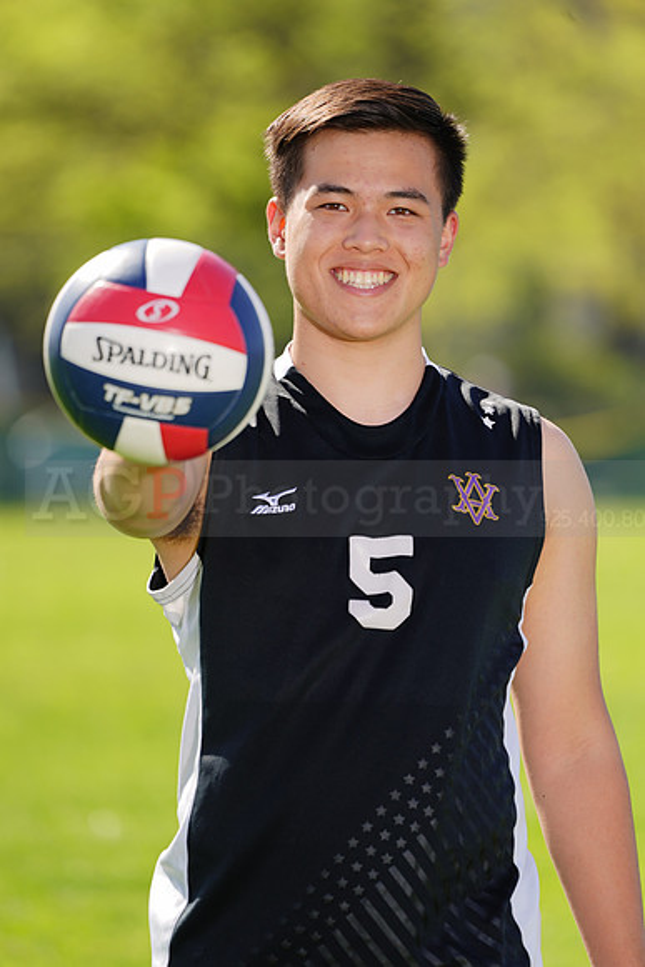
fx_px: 10259
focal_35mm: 382
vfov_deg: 5.4
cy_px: 484
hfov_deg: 3.6
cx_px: 322
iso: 64
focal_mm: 382
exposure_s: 1/200
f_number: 6.3
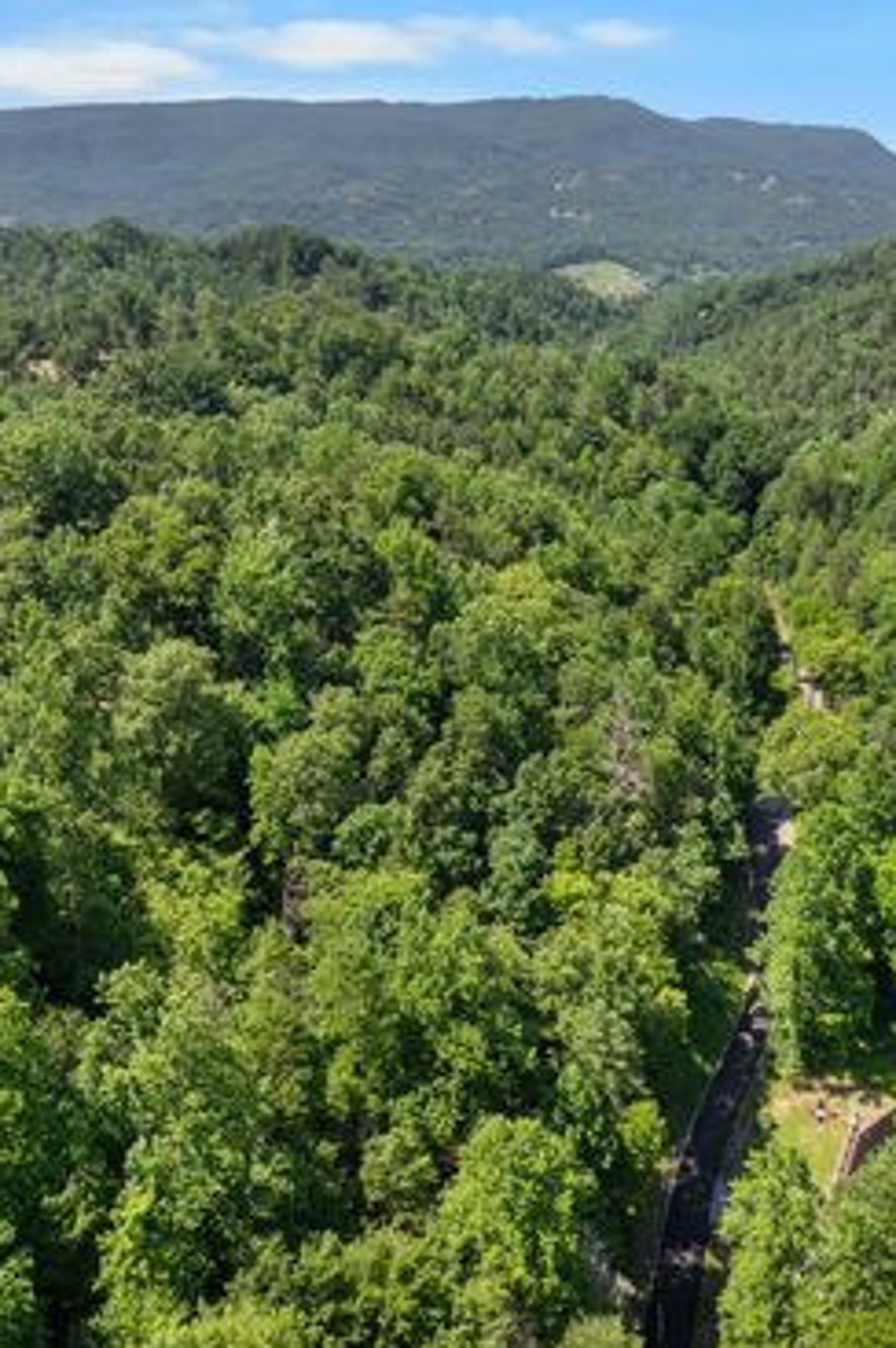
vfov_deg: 55.8
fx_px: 1272
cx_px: 558
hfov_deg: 38.6
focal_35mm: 34
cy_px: 676
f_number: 2.8
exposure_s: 1/60
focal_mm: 12.29
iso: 100
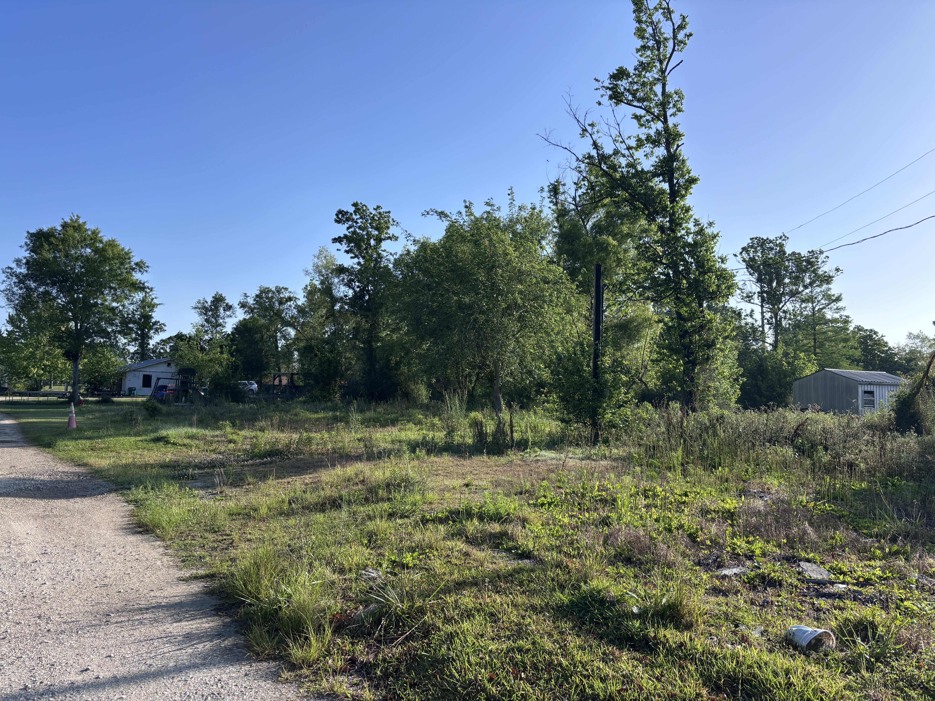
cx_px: 468
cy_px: 350
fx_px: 702
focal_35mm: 26
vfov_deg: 53.1
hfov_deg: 67.3
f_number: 1.6
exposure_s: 1/2639
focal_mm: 5.96
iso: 50
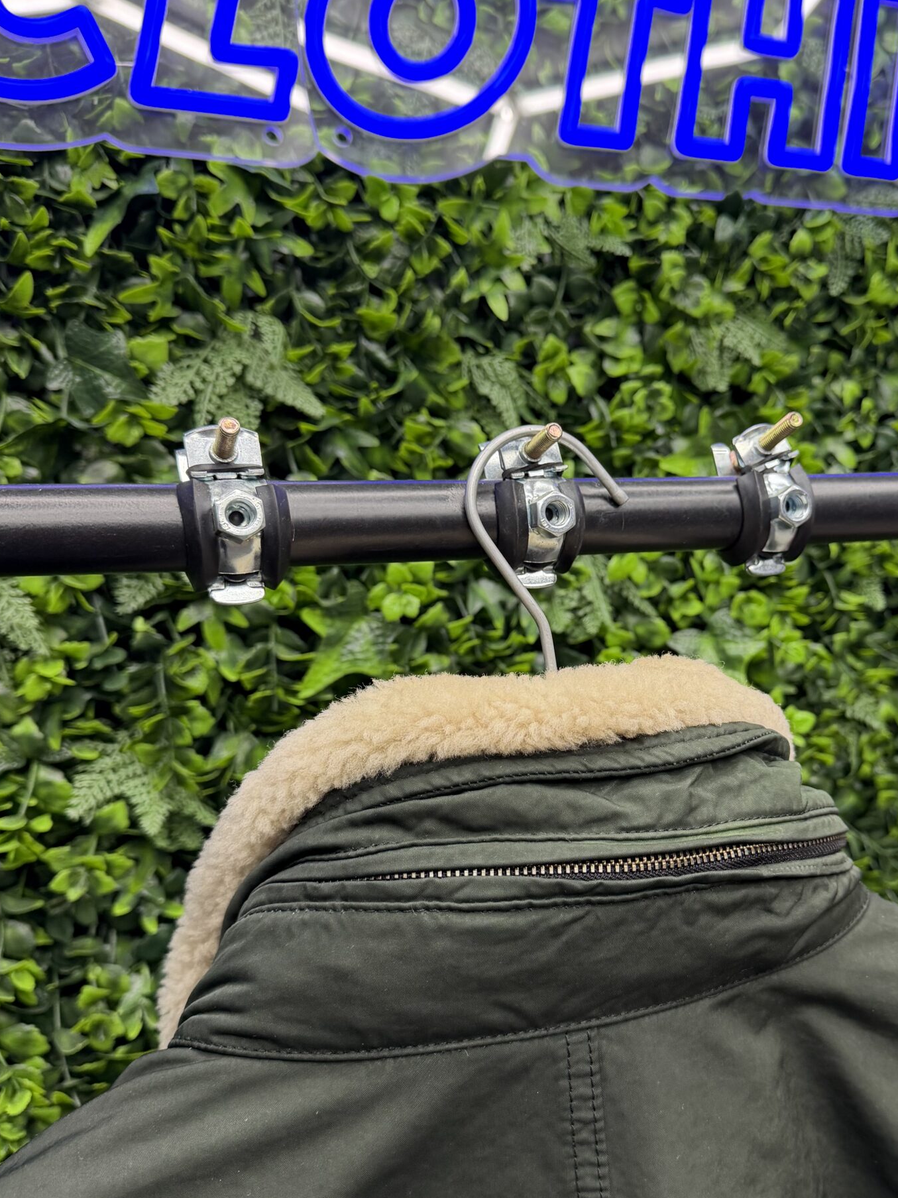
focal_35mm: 34
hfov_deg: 41.4
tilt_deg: -6.0
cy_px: 645
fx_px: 1176
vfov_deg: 53.9
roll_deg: +0.7
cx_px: 584
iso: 160
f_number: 1.78
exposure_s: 1/63
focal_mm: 6.76
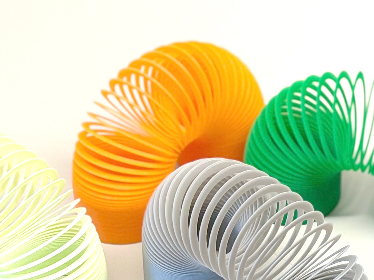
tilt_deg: -34.4
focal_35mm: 158
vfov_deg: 9.4
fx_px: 1707
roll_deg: -0.3
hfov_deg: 12.4
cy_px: 49
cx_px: 369
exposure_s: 1/110
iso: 100
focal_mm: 6.76
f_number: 1.78
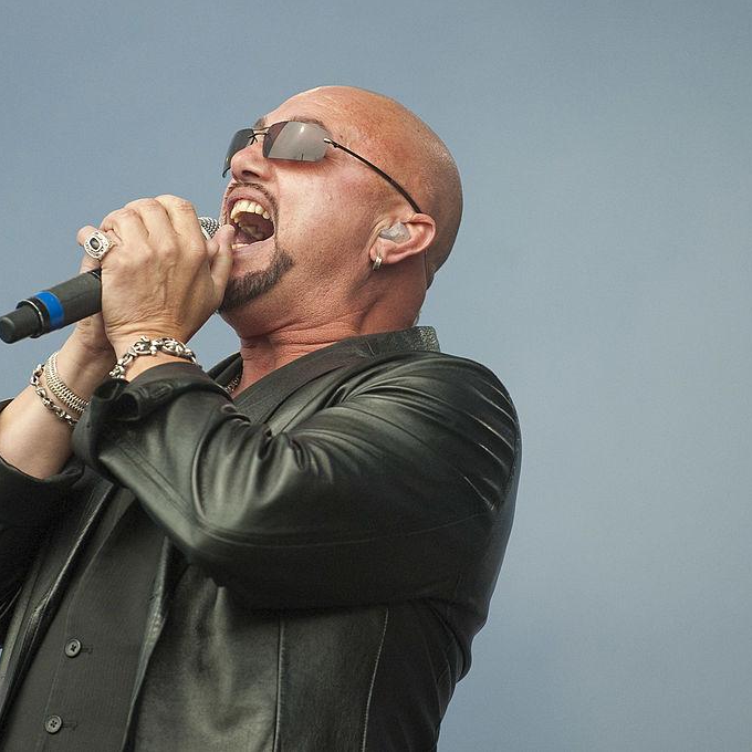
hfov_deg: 6.8
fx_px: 6292
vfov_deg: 6.8
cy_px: 375
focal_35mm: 256
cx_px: 227
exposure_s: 1/2500
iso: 1000
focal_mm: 200
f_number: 3.2
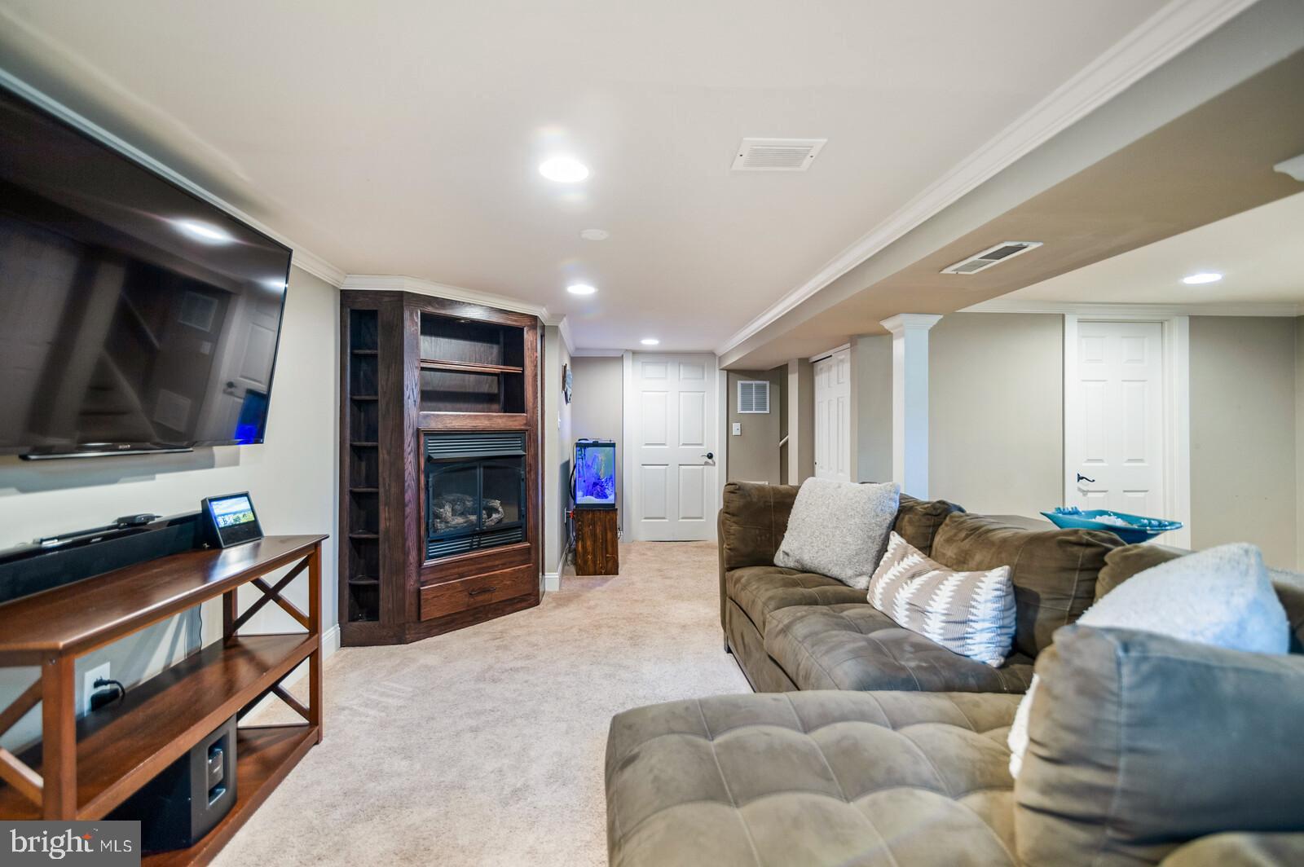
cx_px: 652
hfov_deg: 96.8
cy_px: 434
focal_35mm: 16
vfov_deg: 73.6
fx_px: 579
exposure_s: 1/6
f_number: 9
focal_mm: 16
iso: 320
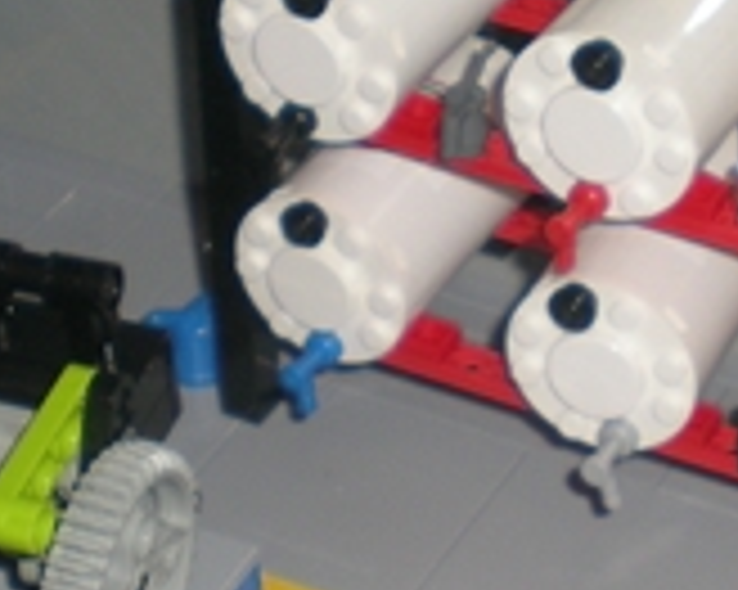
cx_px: 558
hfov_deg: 13.3
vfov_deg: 10.6
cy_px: 302
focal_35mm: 145
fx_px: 3165
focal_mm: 6.3
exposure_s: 1/60
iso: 50
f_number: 3.1
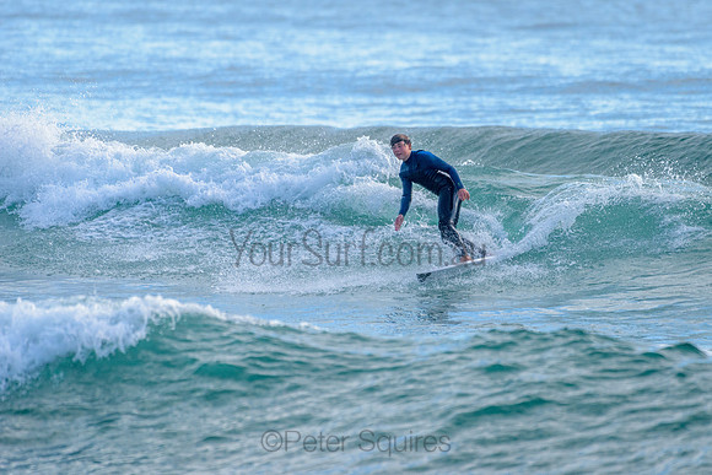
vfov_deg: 2.2
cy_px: 184
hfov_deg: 3.4
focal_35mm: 613
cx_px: 436
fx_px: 12123
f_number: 5.6
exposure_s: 1/2000
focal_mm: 500
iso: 450
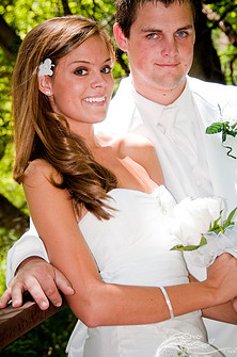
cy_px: 168
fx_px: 1239
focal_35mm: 125
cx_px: 117
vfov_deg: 16.4
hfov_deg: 10.9
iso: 400
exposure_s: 1/100
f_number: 5.6
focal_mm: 62
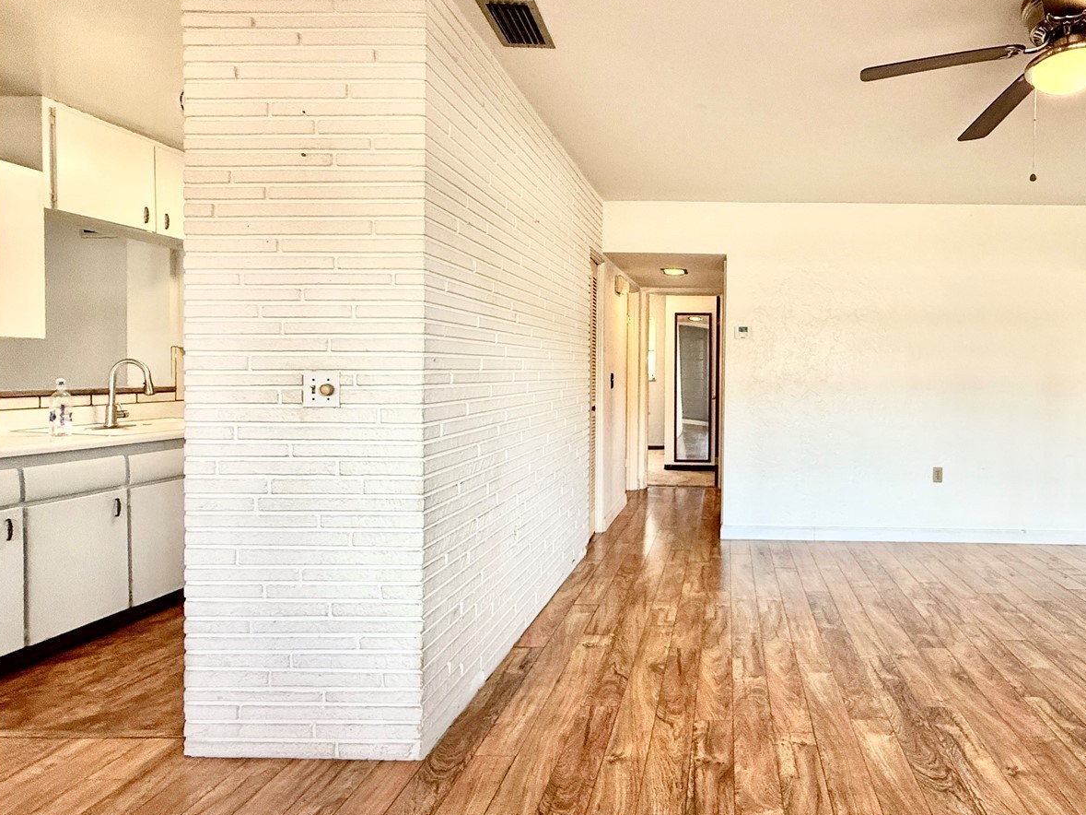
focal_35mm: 19
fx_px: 596
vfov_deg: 68.6
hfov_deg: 81.6
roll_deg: -1.1
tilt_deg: -1.3
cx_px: 730
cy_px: 384
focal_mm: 2.22
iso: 250
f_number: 2.2
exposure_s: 1/120
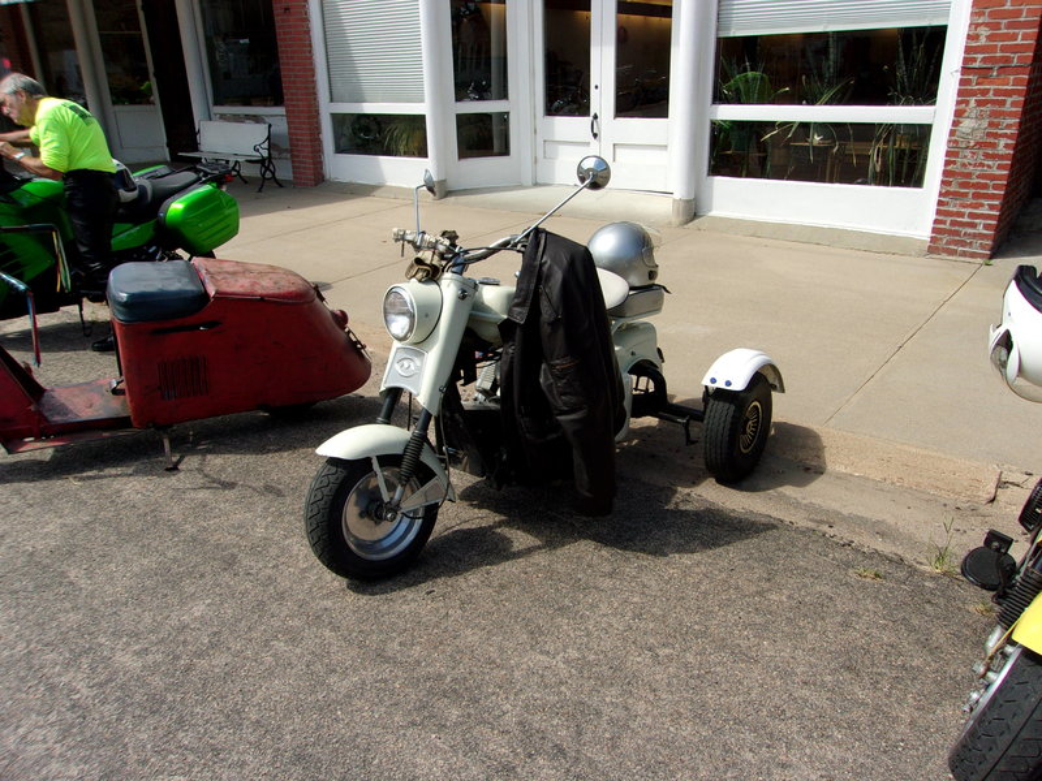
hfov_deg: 65.3
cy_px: 390
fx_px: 813
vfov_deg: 51.4
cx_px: 521
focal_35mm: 27
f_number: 10.4
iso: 80
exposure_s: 1/70
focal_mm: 4.9
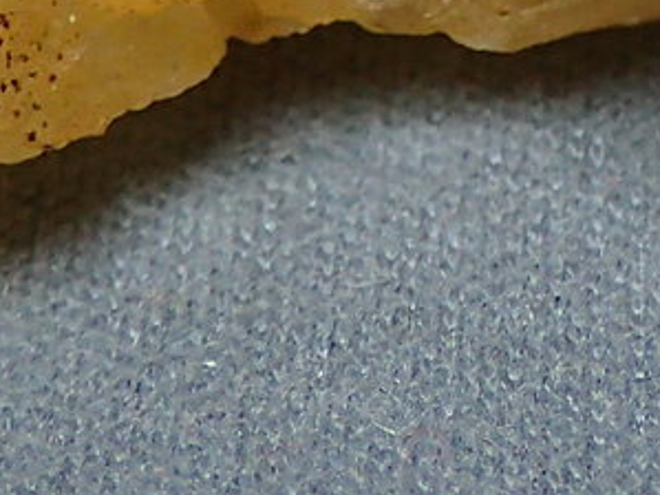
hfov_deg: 7.5
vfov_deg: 5.5
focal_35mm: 262
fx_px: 4993
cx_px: 737
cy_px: -524
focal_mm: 8.99
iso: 200
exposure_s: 1/60
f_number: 3.2
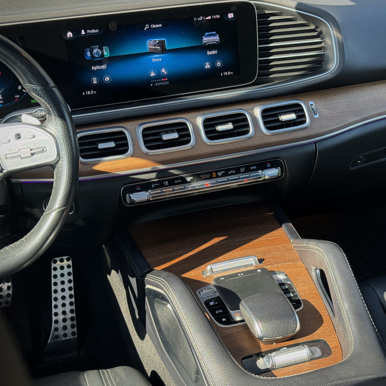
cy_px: 192
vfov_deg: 30.0
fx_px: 719
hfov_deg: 30.0
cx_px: 231
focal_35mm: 57
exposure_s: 1/172
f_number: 1.78
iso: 80
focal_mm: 6.76
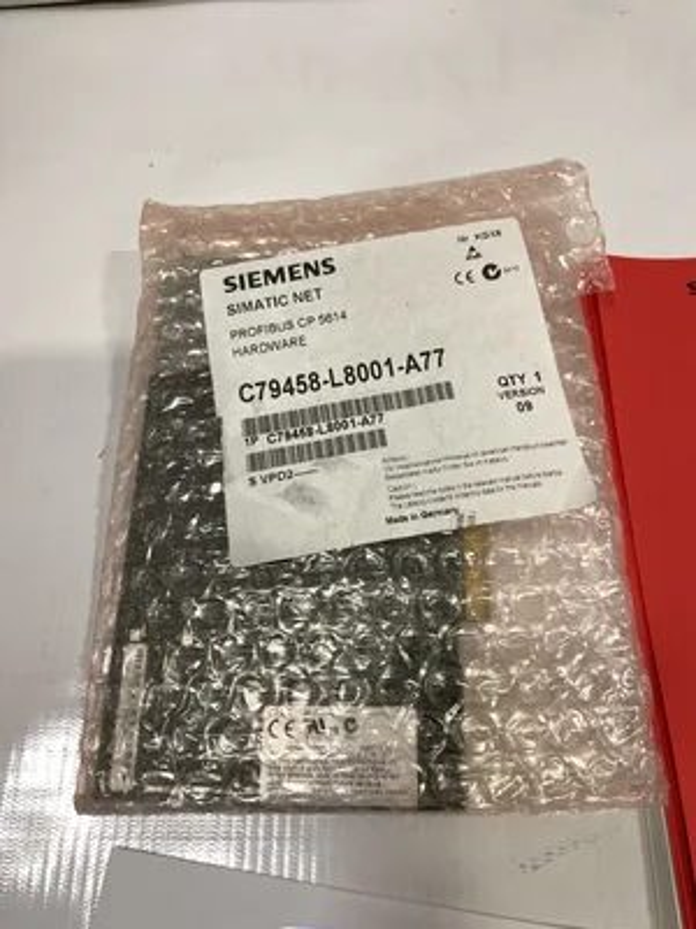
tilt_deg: -65.1
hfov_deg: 53.1
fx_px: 697
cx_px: 348
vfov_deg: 67.3
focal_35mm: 26
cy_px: 464
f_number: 1.6
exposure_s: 1/60
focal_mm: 4.2
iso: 80
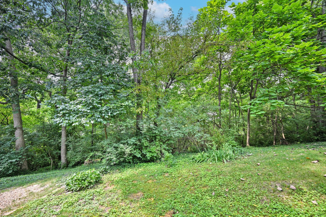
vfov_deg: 81.2
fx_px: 127
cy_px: 108
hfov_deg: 104.3
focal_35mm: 14
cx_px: 163
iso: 200
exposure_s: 1/250
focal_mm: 14
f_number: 4.5
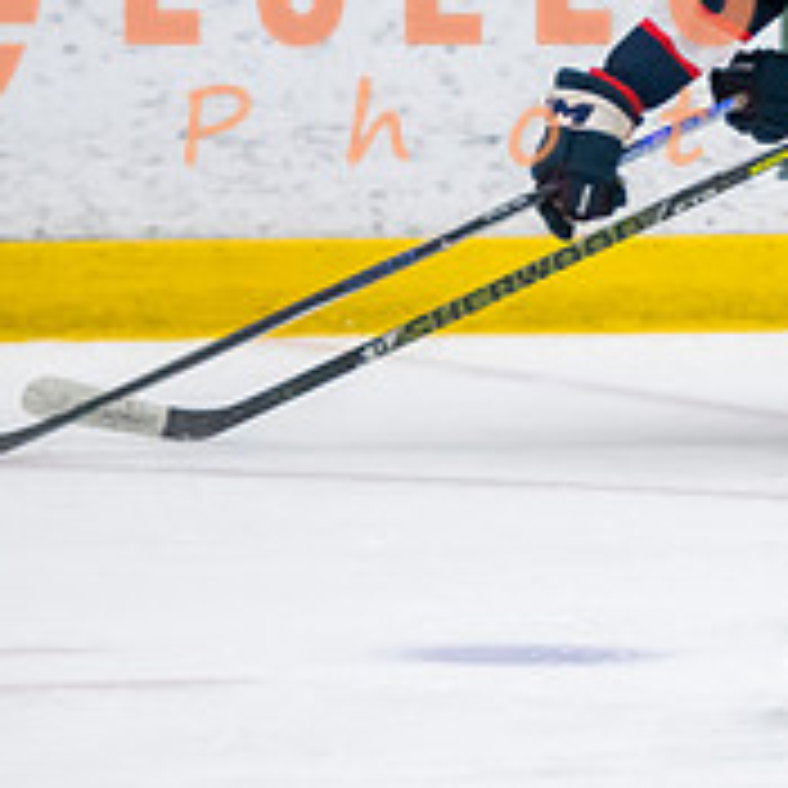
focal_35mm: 628
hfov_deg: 2.8
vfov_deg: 2.8
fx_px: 16174
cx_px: 1175
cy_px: 22
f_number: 3.2
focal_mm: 160
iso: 2500
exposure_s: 1/640
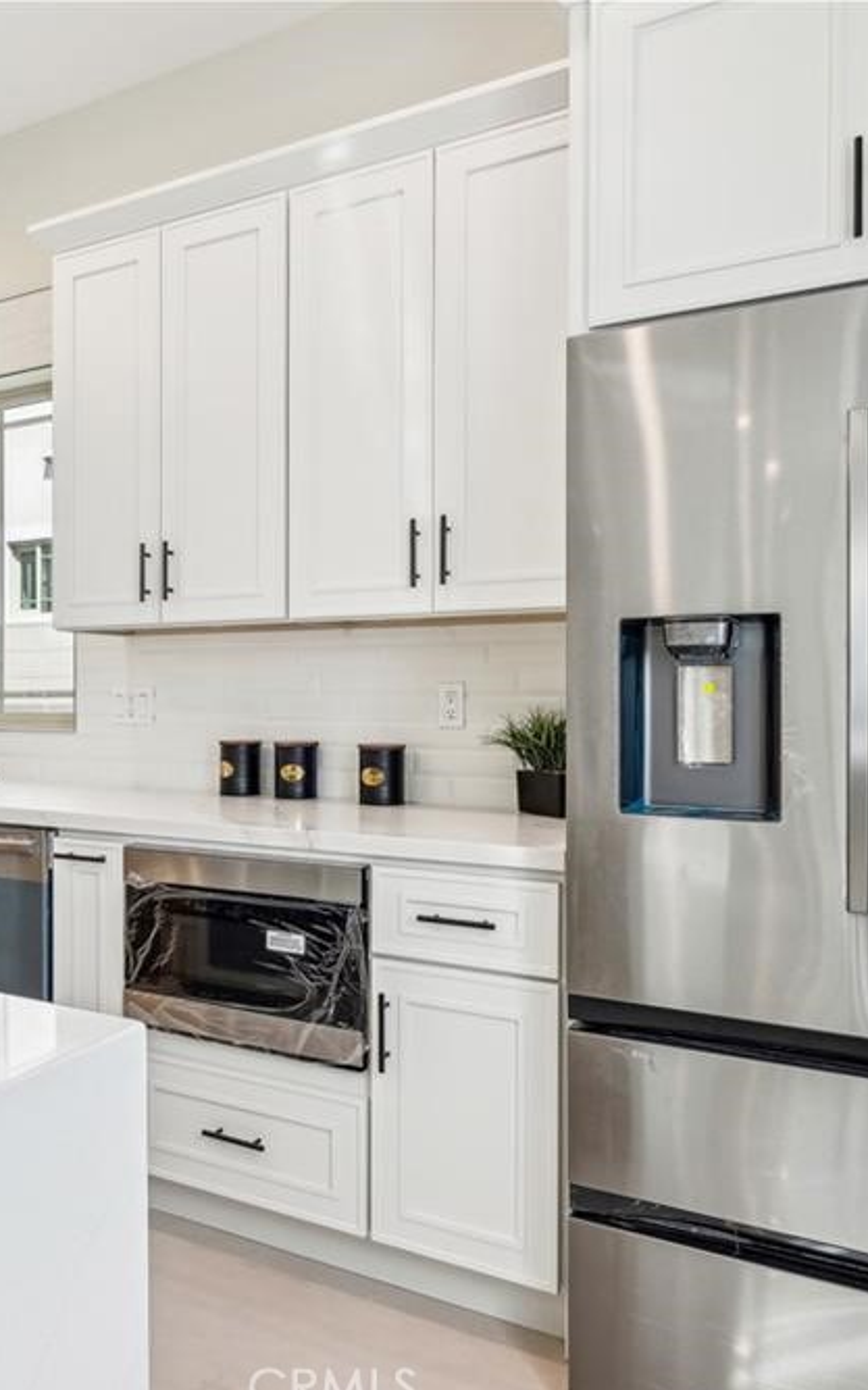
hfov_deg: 48.4
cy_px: 707
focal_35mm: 25
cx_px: 289
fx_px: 947
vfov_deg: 72.6
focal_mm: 10.5
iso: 160
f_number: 8
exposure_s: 1/8
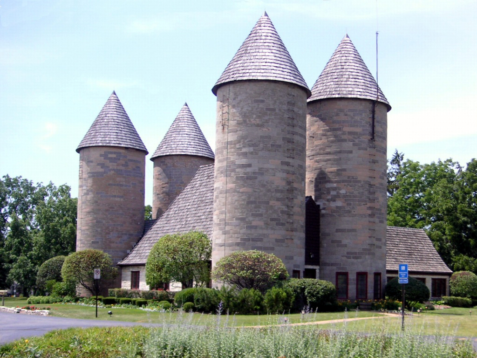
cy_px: 179
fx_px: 510
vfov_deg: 38.7
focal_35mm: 37
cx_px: 238
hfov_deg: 50.1
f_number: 6.7
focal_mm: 6.1
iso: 50
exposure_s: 1/180
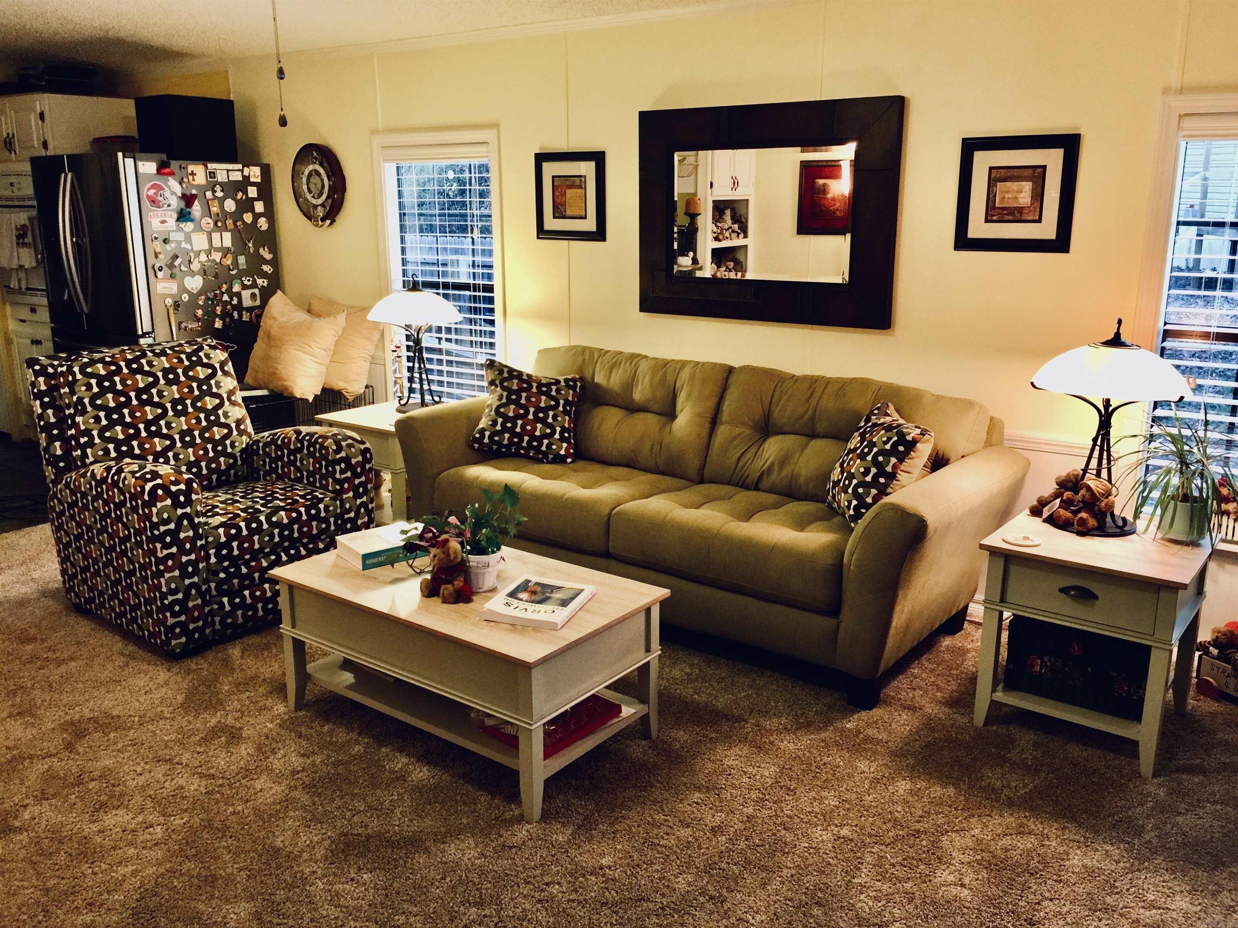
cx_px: 619
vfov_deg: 48.2
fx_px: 1037
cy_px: 464
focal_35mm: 29
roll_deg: -0.2
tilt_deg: -14.6
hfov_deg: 61.7
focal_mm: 4.15
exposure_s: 1/15
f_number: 2.2
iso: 80
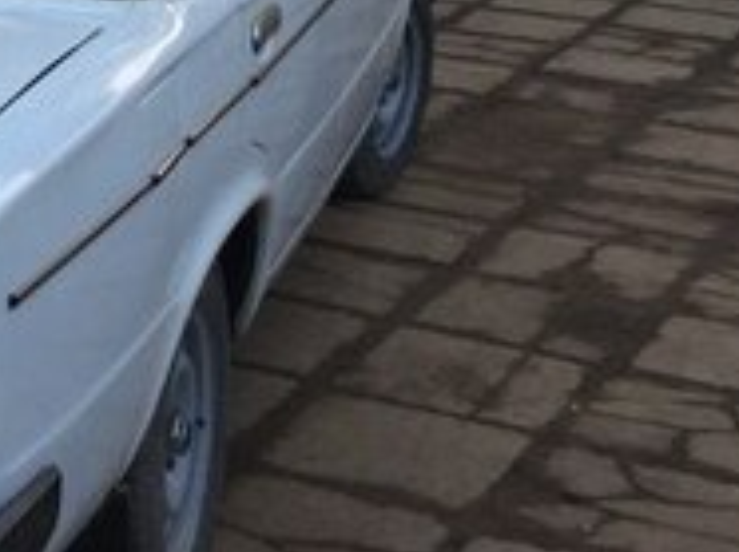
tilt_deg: -7.4
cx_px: -179
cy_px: -113
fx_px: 2196
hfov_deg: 18.0
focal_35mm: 103
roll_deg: -1.5
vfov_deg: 13.9
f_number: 2.2
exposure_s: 1/166
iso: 32
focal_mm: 4.15
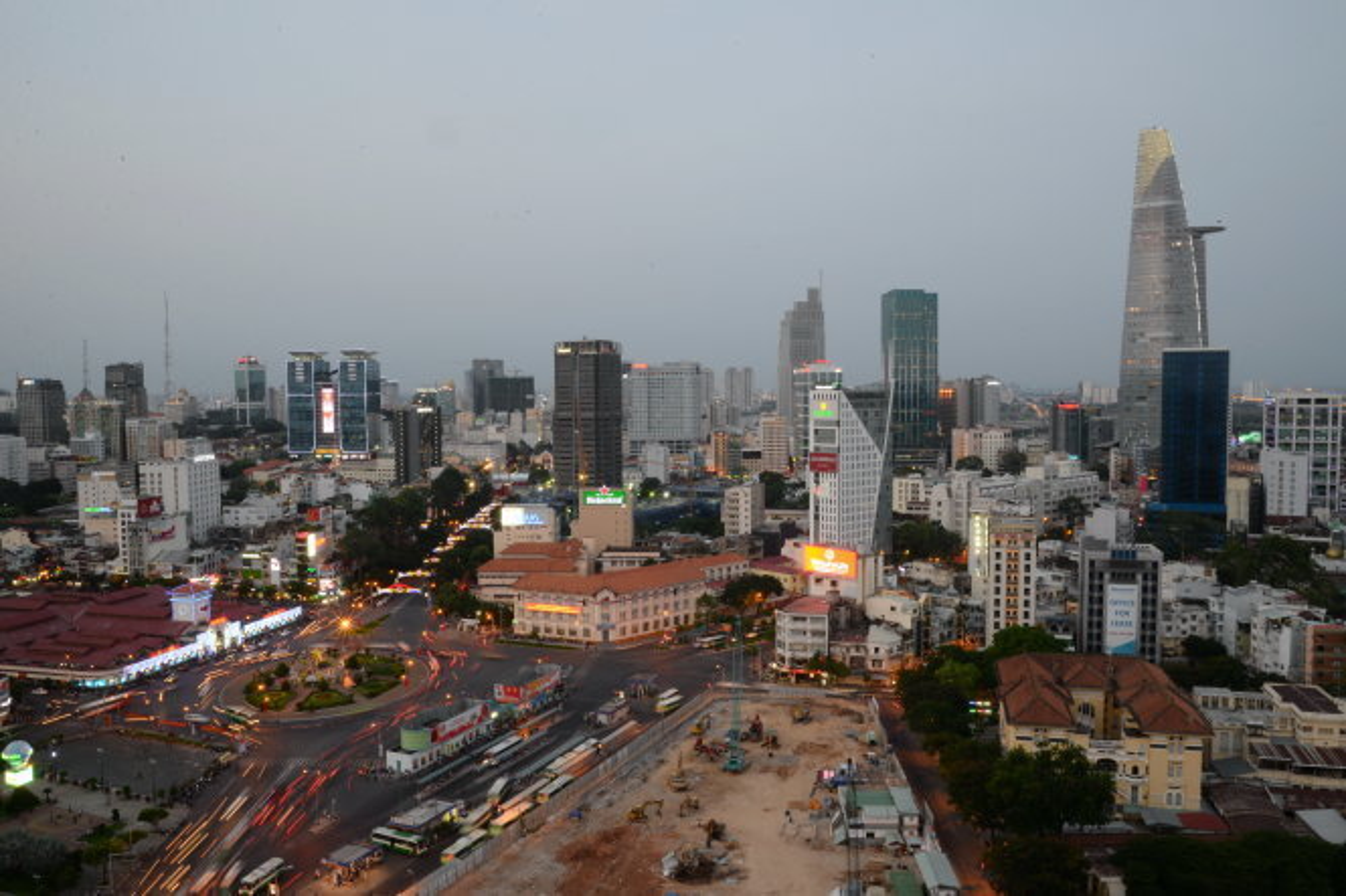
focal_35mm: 28
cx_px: 673
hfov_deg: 65.5
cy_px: 448
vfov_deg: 46.4
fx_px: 1047
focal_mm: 28
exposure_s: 1.6
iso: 400
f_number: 32
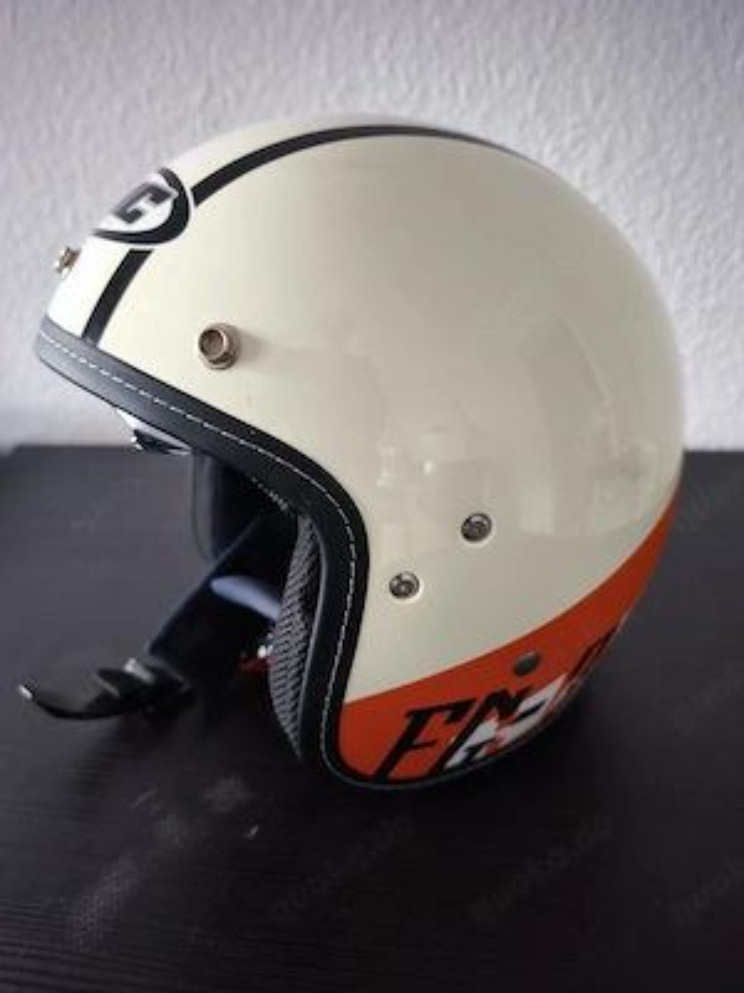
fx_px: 659
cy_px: 496
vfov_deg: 73.9
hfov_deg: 58.9
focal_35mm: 23
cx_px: 372
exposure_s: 1/50
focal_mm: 6.57
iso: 250
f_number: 1.6
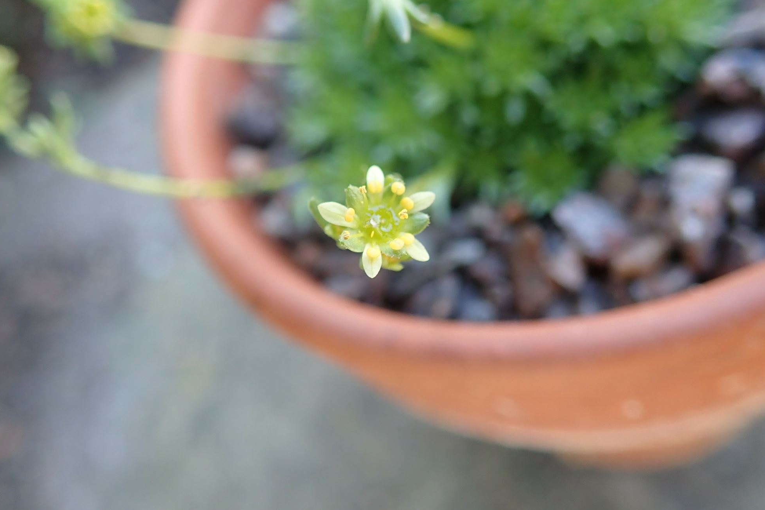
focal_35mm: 32
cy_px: 219
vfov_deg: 41.0
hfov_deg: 58.7
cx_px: 382
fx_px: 680
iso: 200
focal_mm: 5.5
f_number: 2.3
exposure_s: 1/125
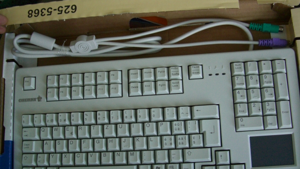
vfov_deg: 27.1
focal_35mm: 44
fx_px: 350
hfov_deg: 46.4
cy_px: 103
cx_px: 155
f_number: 2.8
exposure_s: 1/125
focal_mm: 7.9
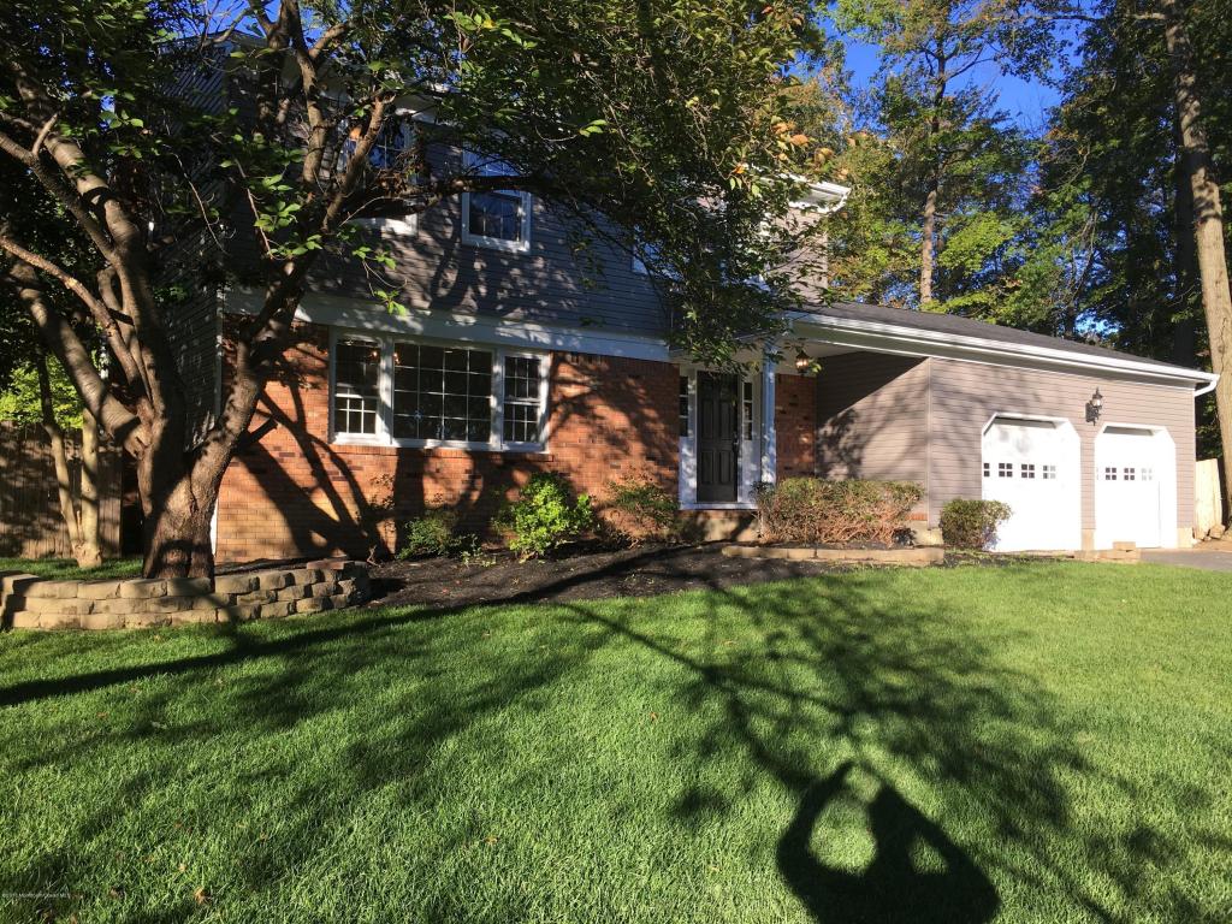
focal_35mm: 29
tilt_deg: +1.7
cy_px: 462
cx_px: 616
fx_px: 1032
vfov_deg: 48.2
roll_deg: -1.1
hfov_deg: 61.7
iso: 25
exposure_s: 1/484
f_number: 2.2
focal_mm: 4.15
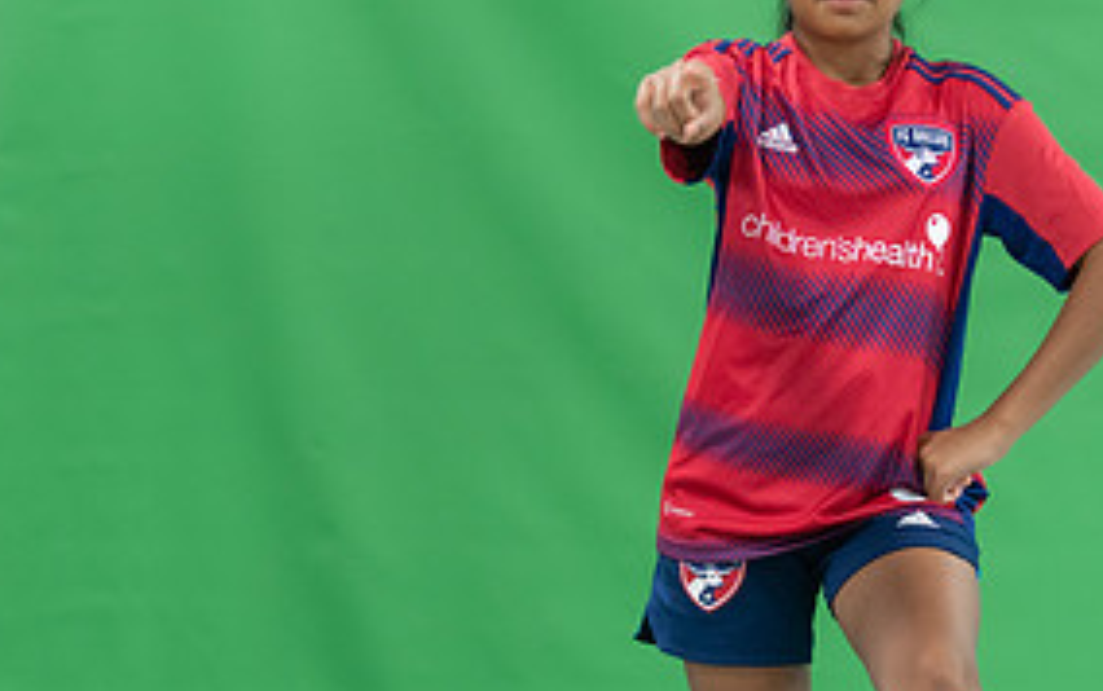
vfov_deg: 7.3
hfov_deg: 11.6
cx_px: 856
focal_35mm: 180
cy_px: 413
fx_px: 5415
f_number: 2.8
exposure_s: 1/250
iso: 1000
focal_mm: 72
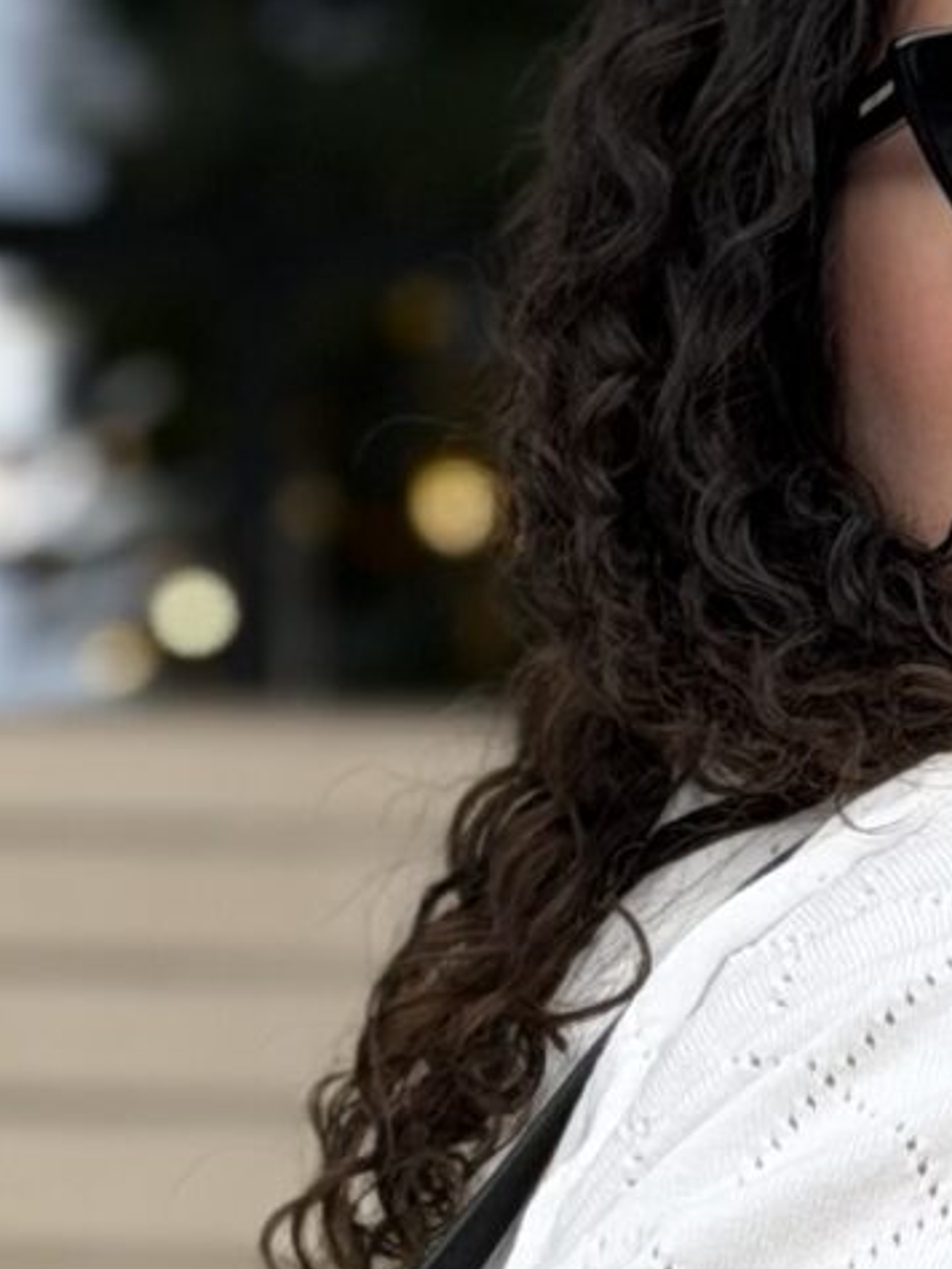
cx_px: 896
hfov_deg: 5.7
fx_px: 9489
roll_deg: -1.3
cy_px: 2099
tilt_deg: -1.5
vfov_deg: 7.5
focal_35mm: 259
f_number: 1.78
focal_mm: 6.76
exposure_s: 1/706
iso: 64
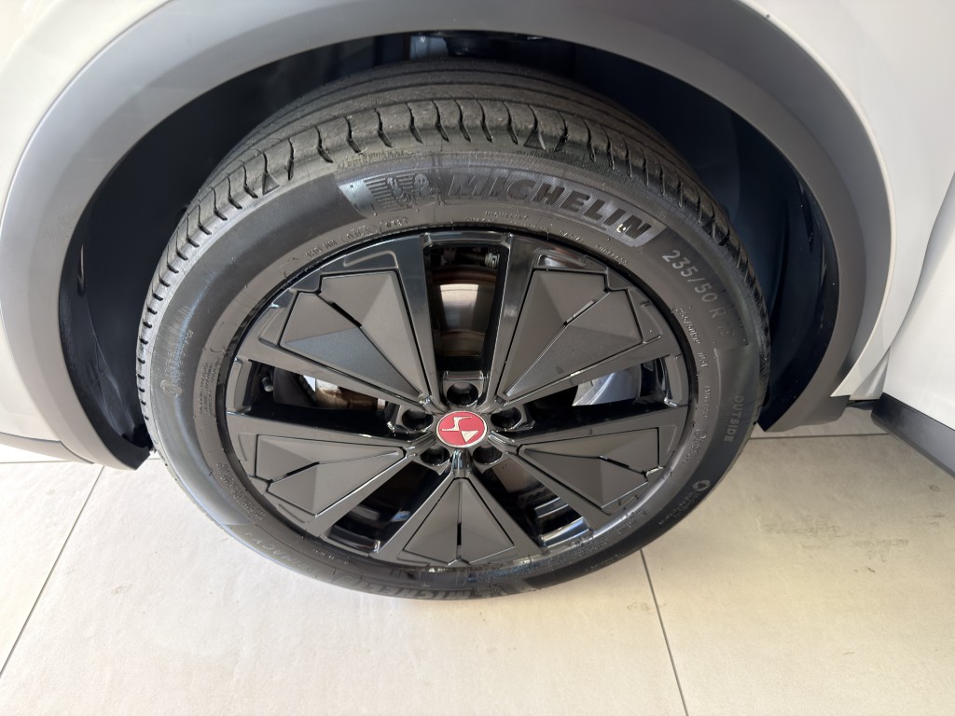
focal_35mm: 24
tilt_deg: -39.3
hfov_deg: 71.6
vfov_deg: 56.8
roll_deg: -1.1
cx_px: 478
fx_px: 662
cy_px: 358
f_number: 1.78
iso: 200
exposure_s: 1/50
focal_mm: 6.76
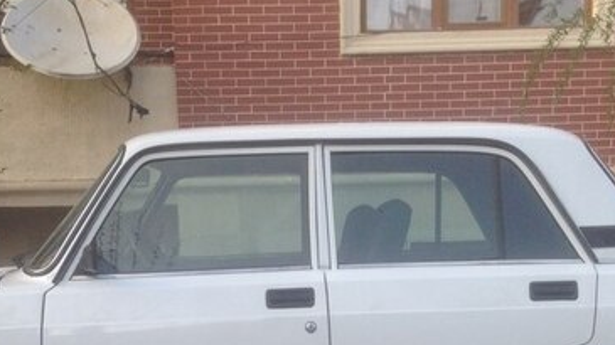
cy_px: 403
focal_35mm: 65
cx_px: 295
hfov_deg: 32.4
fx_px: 1060
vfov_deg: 17.7
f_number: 2.4
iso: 50
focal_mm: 4.12
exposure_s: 1/224
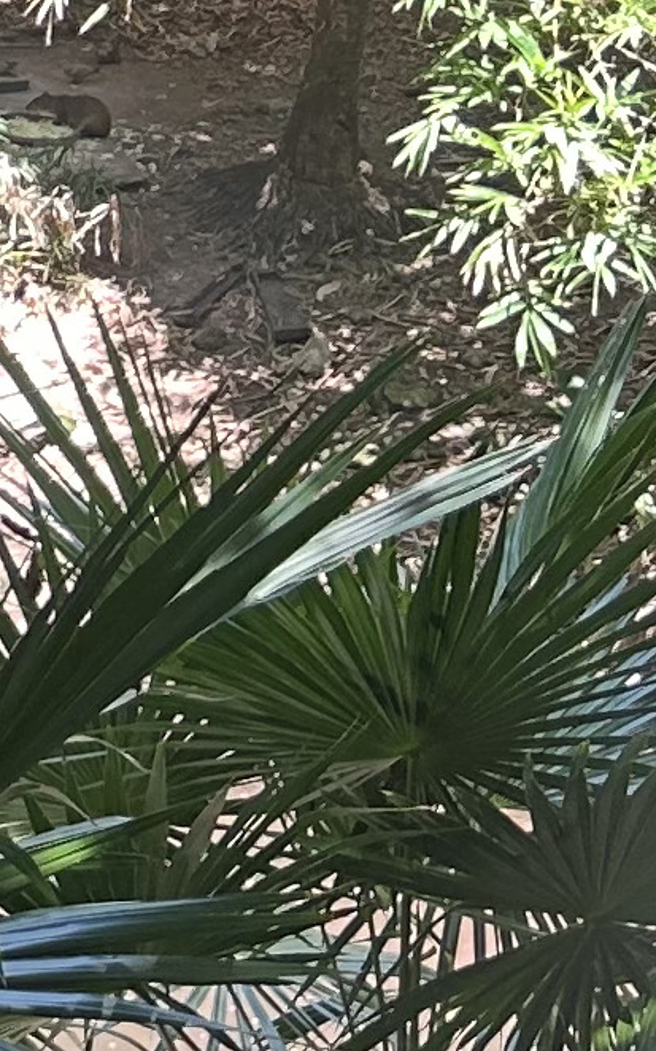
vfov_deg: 12.3
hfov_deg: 6.6
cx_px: -1741
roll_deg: +2.4
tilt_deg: -14.4
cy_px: 45
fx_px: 4807
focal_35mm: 168
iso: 50
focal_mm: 5.7
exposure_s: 1/121
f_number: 1.5
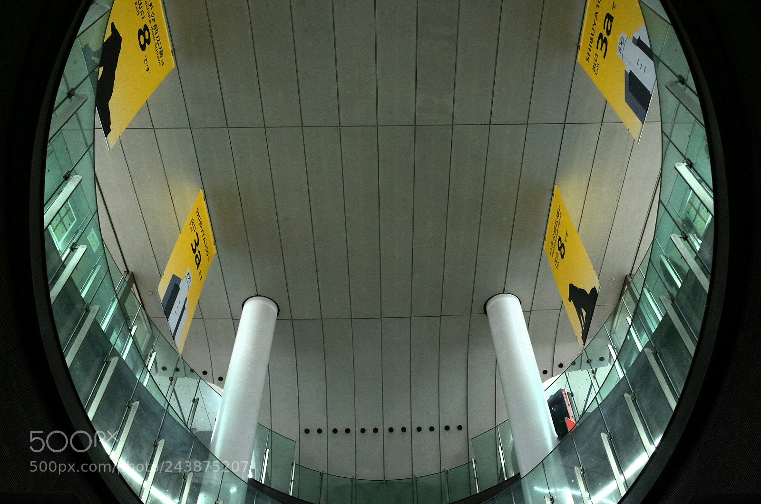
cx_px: 380
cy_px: 252
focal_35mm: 28
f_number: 2.8
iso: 800
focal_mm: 18.3
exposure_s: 1/50
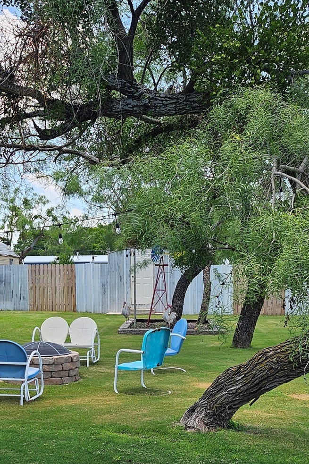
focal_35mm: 52
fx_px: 670
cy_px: 347
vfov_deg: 37.3
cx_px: 102
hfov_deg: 25.8
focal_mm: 5
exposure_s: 1/748
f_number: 1.8
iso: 50
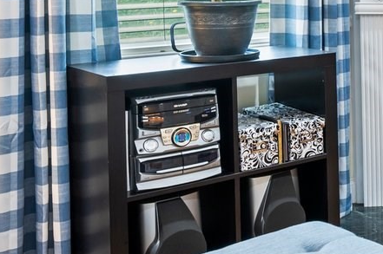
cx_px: 608
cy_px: -37
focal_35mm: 65
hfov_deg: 23.3
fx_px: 691
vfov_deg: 19.8
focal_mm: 14
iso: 320
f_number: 7.1
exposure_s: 1/2
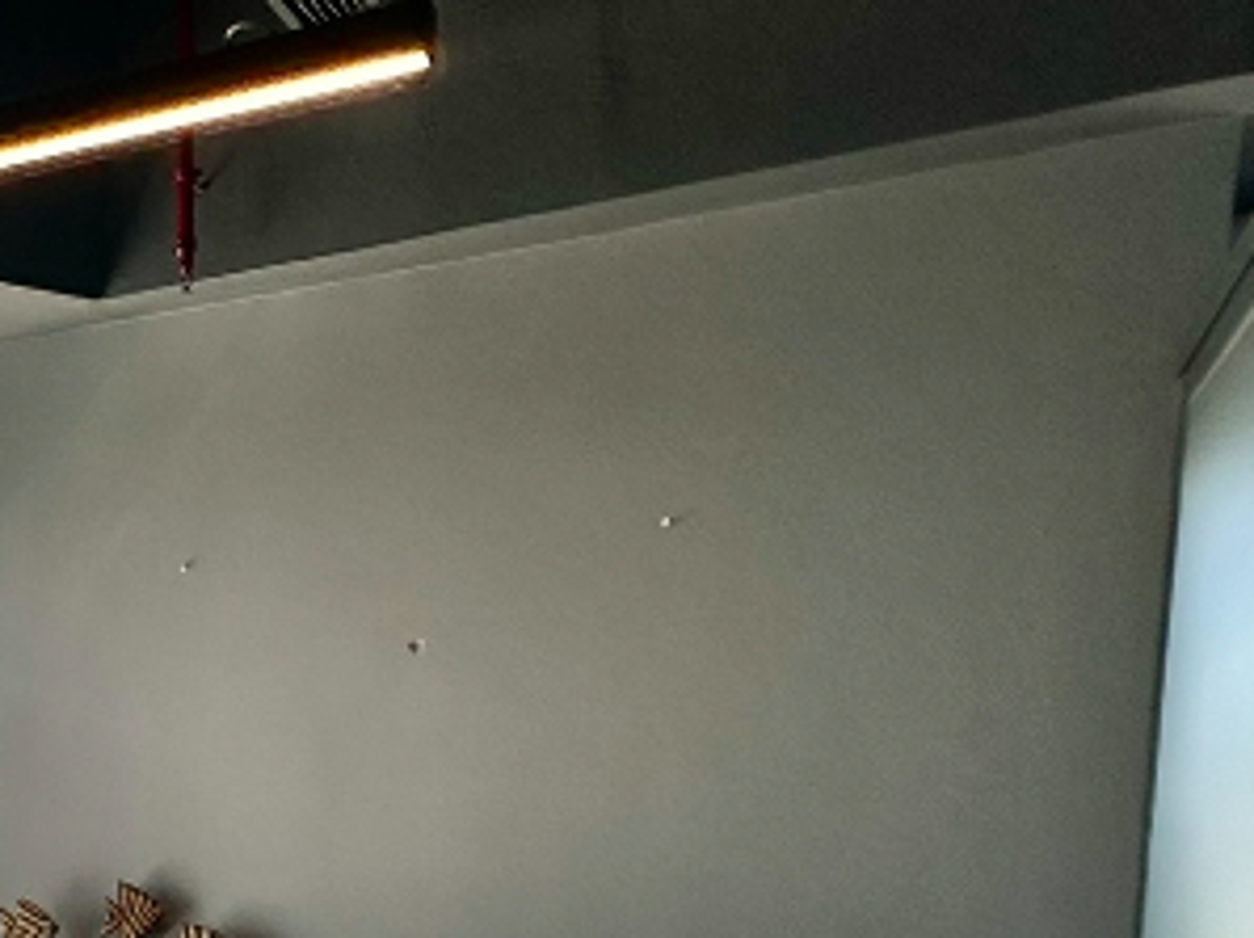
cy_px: 1014
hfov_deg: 33.4
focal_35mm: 47
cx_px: -227
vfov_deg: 28.3
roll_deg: -0.3
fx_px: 1701
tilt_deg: -6.2
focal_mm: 2.22
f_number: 2.2
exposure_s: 1/259
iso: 40
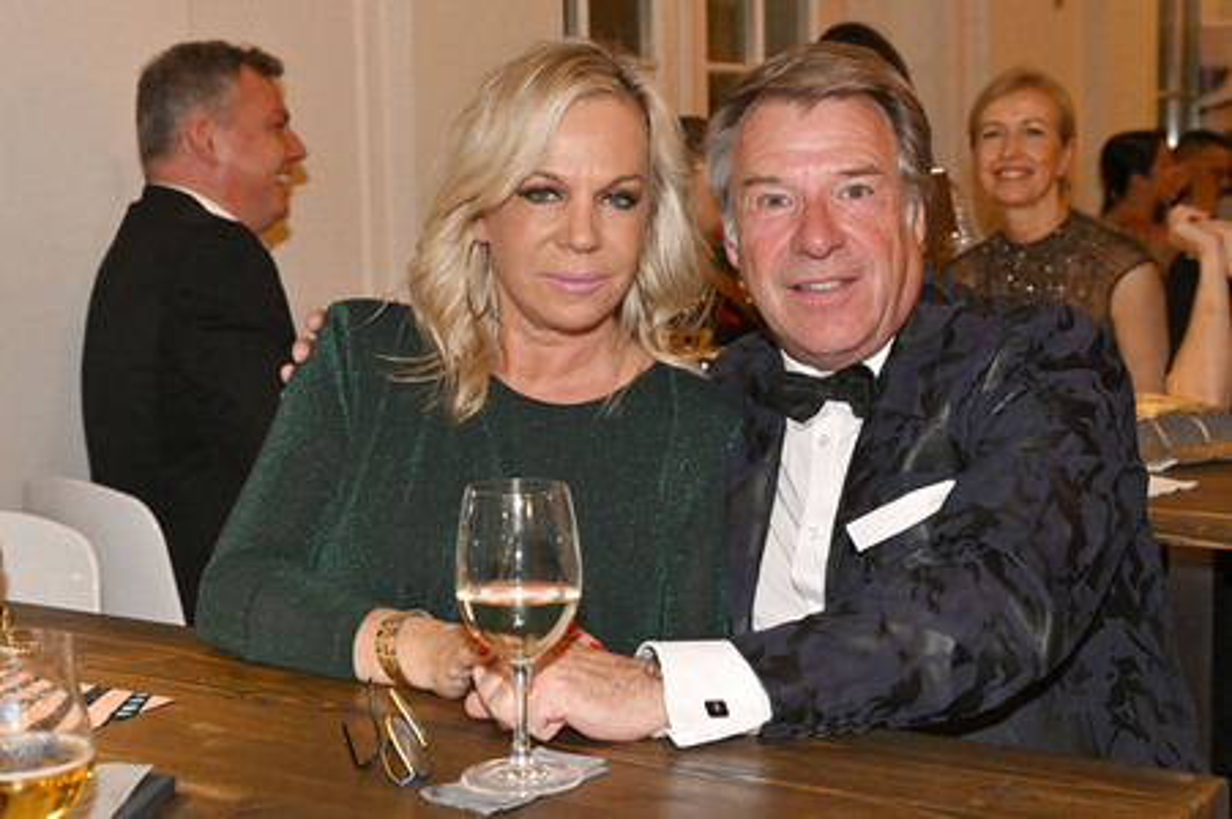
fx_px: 1744
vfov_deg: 26.4
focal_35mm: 51
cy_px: 410
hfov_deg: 38.9
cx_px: 616
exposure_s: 1/320
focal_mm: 34
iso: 2800
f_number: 4.5
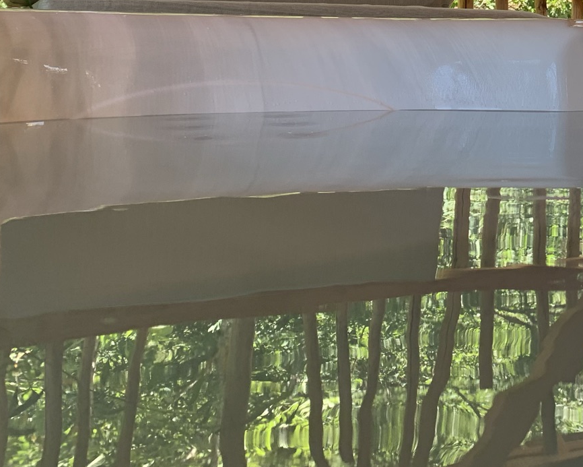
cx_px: 557
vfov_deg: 24.4
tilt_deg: -0.8
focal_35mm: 60
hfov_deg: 29.7
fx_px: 1035
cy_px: 12
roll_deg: +0.8
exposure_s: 1/122
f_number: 1.8
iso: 25
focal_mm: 4.25
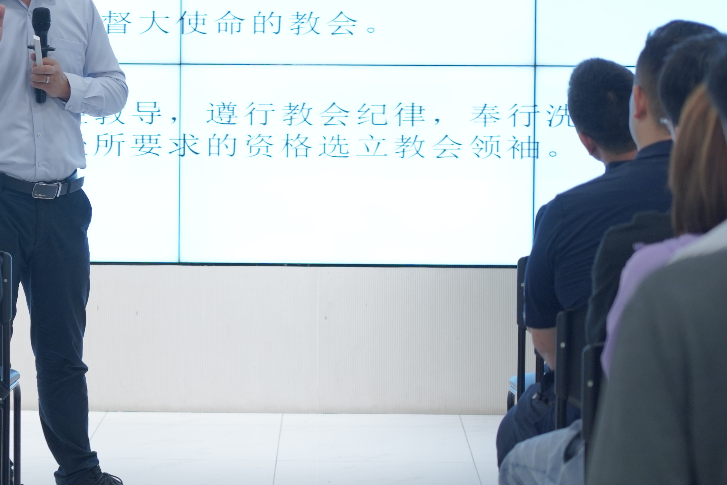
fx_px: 3392
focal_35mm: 168
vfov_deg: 8.2
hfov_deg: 12.1
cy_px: 74
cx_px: 31
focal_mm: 83
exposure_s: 1/80
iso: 640
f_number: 4
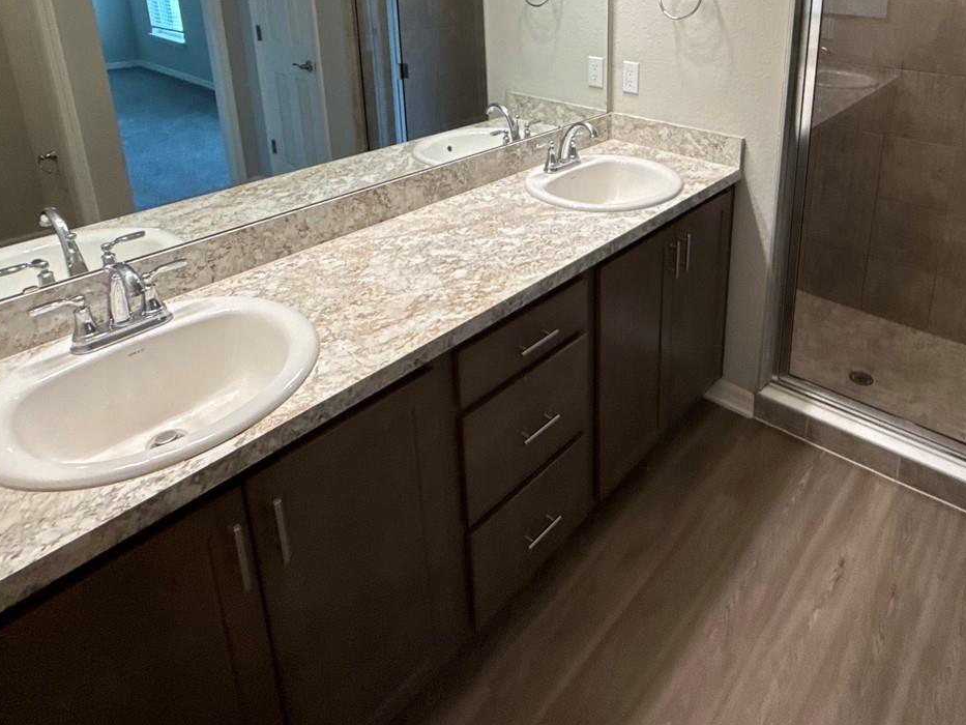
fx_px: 670
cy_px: 138
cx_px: 622
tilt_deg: -17.2
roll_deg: -0.2
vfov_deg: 52.8
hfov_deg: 70.1
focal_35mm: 24
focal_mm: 2.22
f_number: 2.2
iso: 125
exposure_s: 1/120
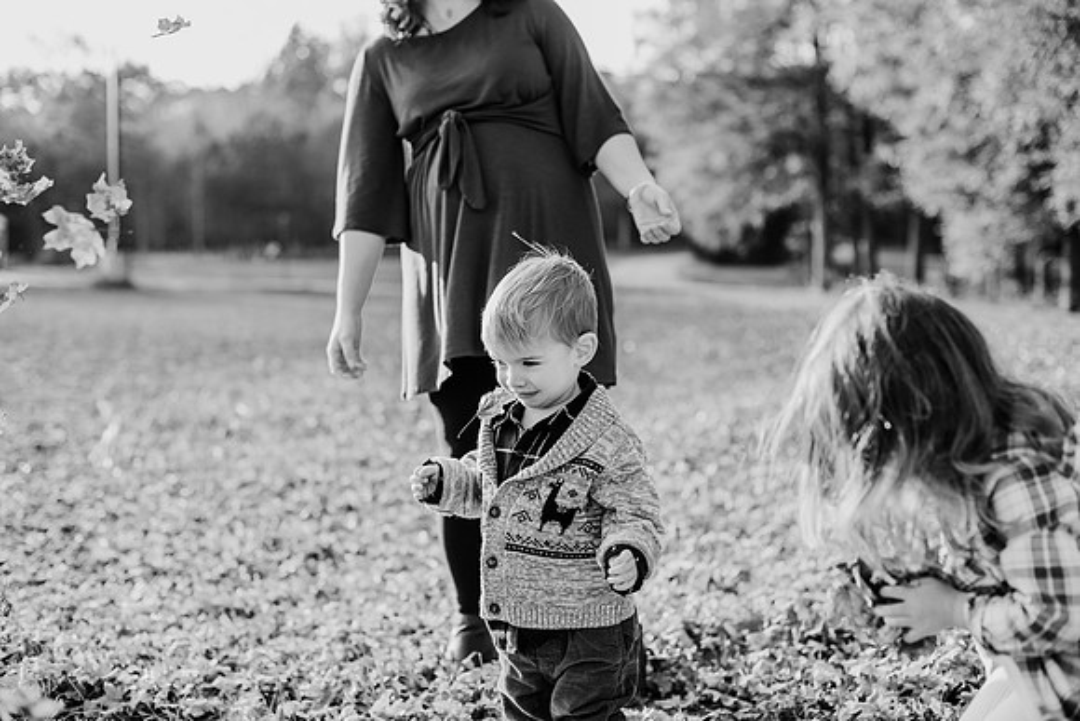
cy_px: 360
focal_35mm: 50
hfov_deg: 39.6
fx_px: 1500
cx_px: 540
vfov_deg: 27.0
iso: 500
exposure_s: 1/1000
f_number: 2.8
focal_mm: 50
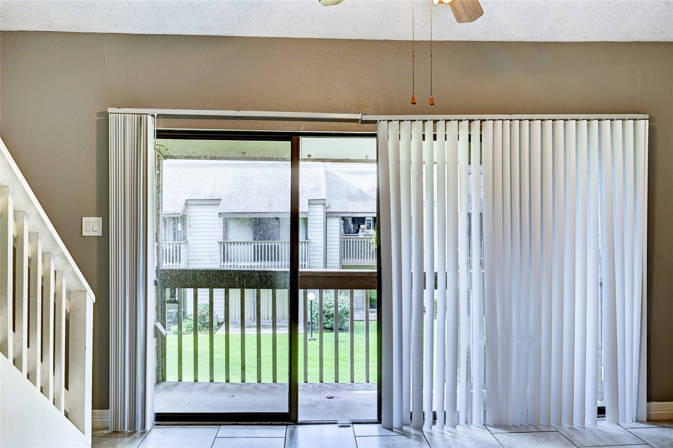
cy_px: 224
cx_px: 336
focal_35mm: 30
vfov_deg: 43.5
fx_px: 560
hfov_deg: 62.0
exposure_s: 1/20
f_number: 8
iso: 400
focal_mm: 30
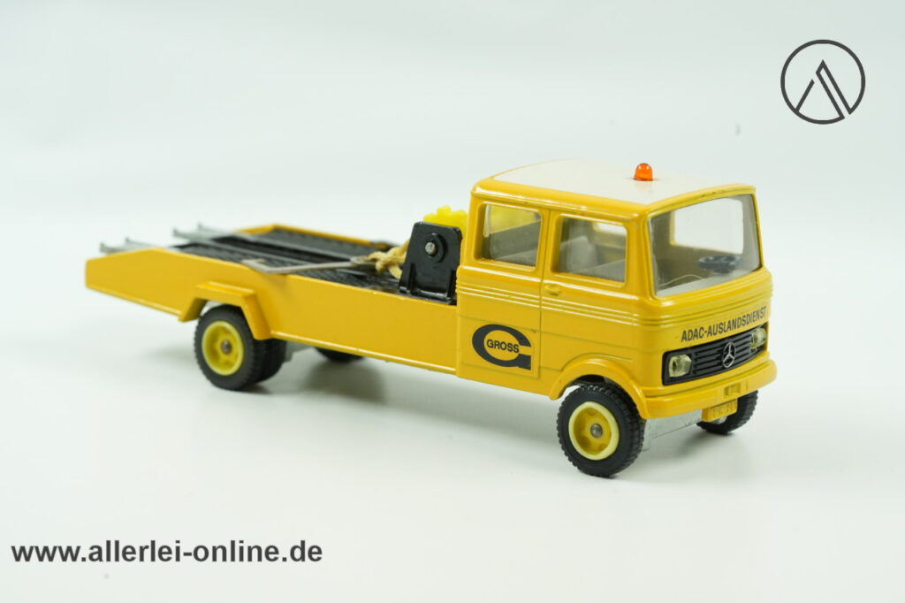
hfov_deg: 22.6
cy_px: 302
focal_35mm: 90
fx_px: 2262
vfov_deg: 15.2
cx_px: 452
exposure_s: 1/60
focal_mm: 90
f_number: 11
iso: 2500
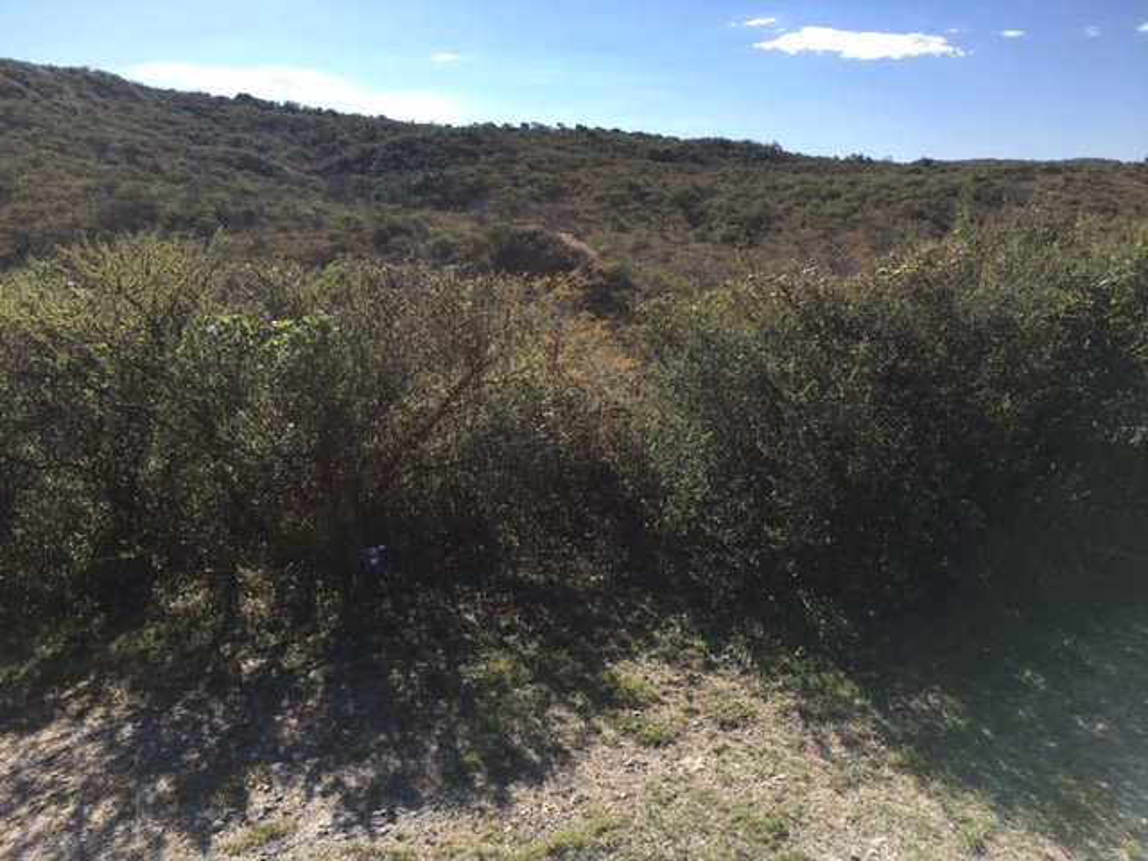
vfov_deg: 48.2
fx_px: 962
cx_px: 574
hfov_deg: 61.7
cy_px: 430
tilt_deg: -12.7
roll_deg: +0.6
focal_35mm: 29
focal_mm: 4.15
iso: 25
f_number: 2.2
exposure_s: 1/1166
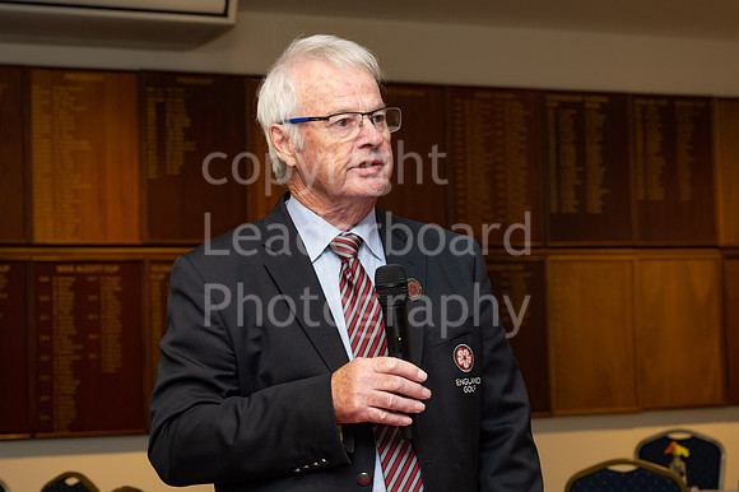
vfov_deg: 15.2
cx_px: 370
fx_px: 1846
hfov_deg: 22.6
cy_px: 246
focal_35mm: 90
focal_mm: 60
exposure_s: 1/50
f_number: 5
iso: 400
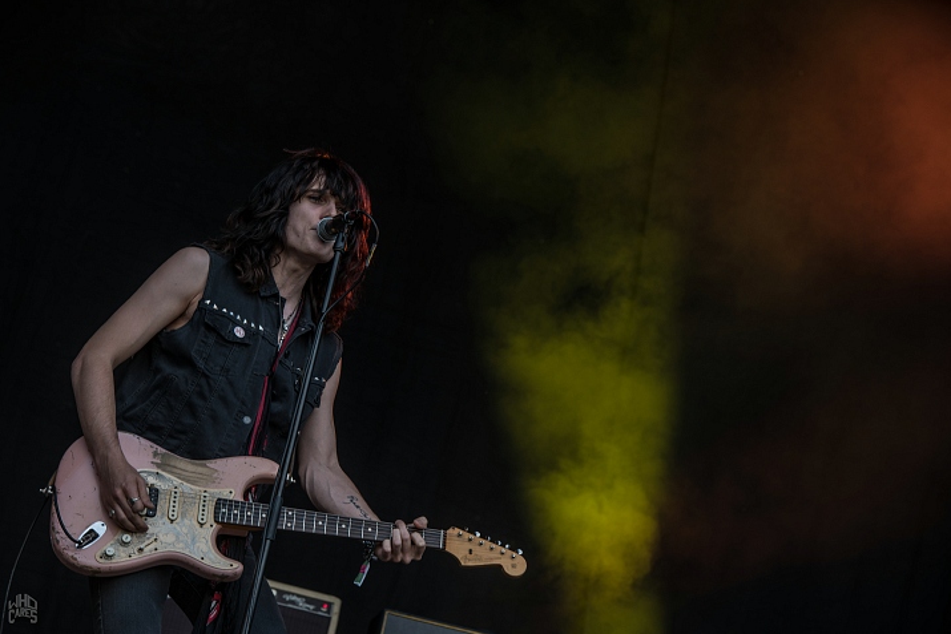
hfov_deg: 15.1
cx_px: 477
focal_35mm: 136
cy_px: 316
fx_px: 3593
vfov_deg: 10.1
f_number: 6.3
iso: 125
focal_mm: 135
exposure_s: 1/100
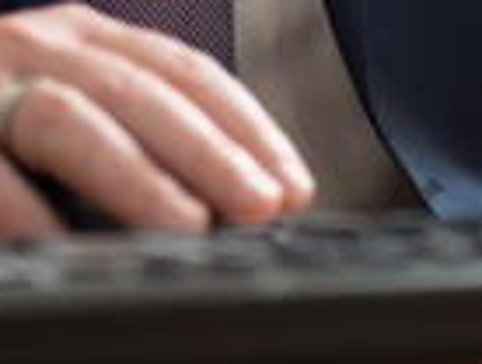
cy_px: -544
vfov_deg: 4.6
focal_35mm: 313
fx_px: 4366
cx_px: 458
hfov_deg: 6.3
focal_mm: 50
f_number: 1.4
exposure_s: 1/125
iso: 400
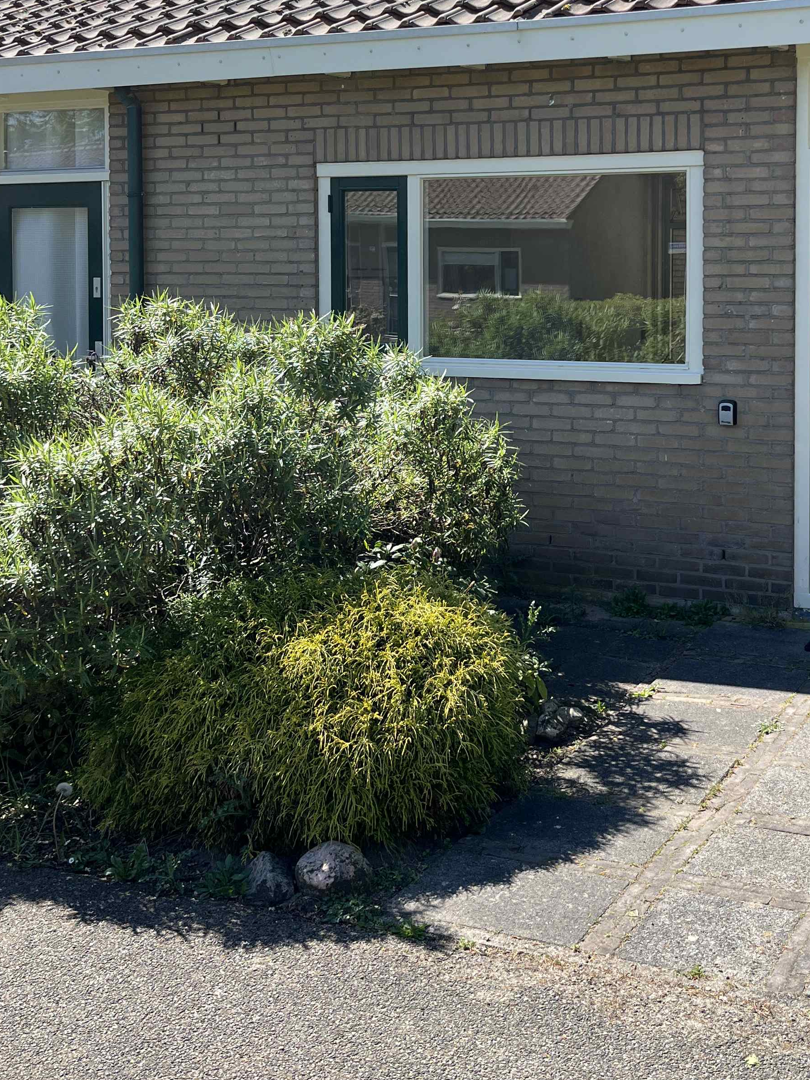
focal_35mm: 44
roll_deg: +0.4
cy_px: 310
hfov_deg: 32.2
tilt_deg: -1.9
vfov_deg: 42.0
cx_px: 615
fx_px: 1373
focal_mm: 5.1
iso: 50
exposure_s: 1/1536
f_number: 1.6
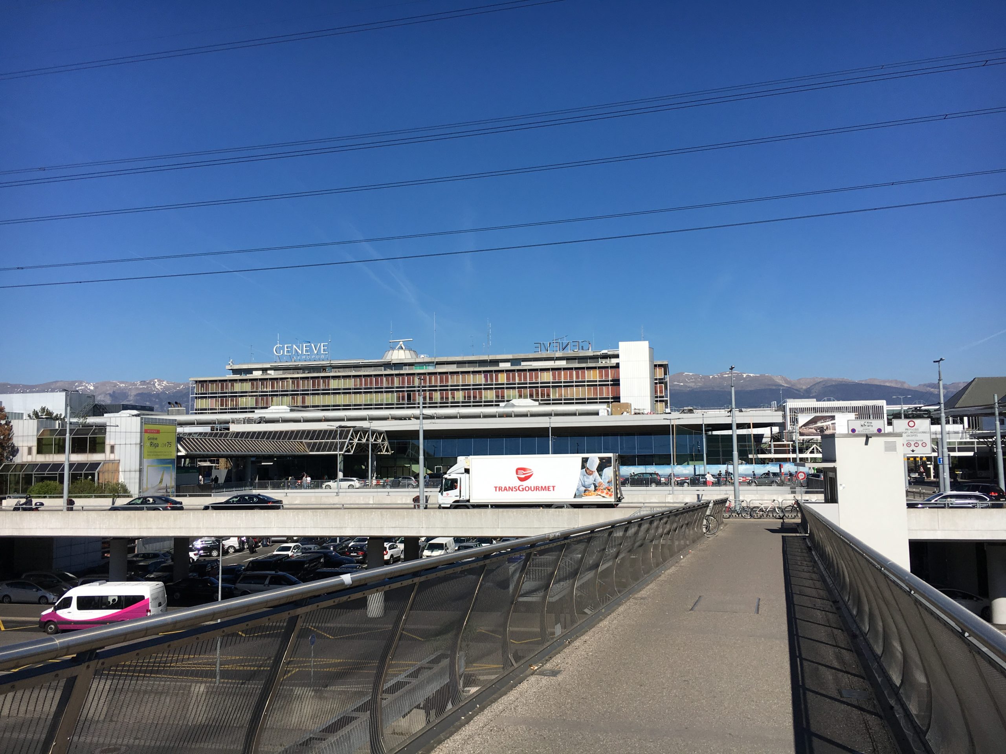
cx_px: 503
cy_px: 377
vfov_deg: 48.2
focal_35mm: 29
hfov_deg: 61.7
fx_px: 843
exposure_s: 1/2849
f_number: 2.2
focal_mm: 4.15
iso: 25
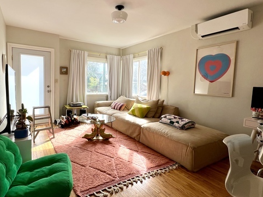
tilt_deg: -4.8
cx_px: 109
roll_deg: -1.5
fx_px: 137
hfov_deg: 87.0
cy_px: 95
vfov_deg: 71.5
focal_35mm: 18
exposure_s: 1/160
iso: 32
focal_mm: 1.57
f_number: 1.8
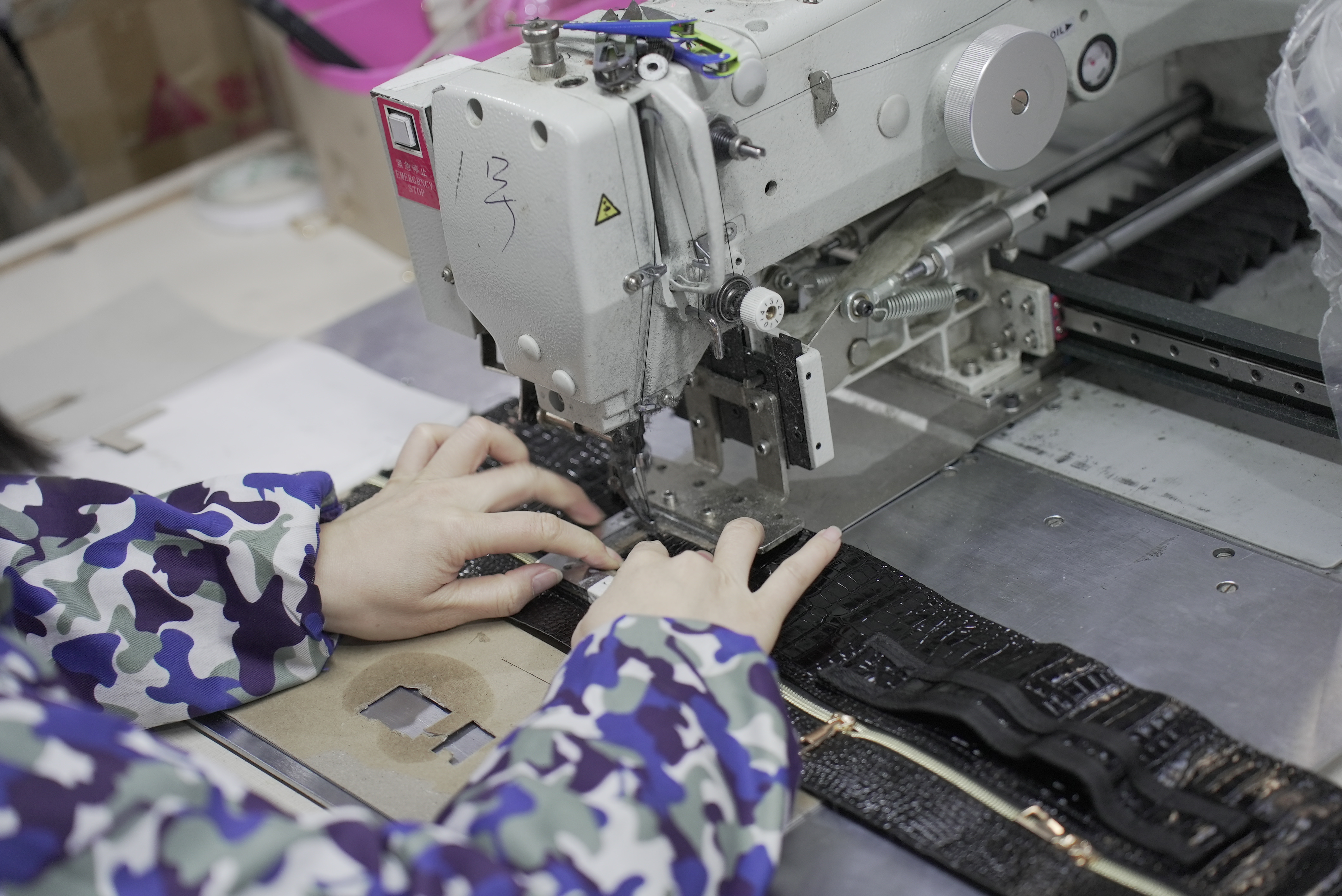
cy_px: 448
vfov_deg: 18.2
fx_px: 2797
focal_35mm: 75
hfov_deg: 27.0
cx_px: 671
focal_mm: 75
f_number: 2.8
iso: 800
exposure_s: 1/100
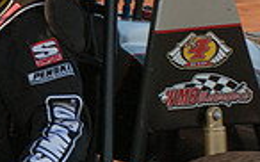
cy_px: -2
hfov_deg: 4.3
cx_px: -130
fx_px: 3441
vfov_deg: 2.7
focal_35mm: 486
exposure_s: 1/400
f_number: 5.6
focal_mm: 80
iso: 250
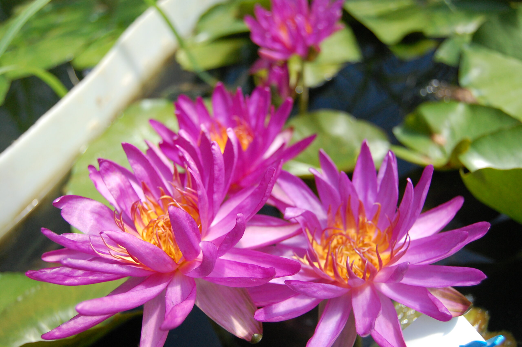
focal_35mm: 39
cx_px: 261
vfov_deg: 34.1
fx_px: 565
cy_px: 174
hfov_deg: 49.6
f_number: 4
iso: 800
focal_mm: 26
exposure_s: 1/3200
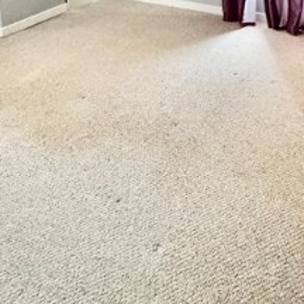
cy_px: 11
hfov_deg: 38.1
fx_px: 437
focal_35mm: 44
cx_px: 190
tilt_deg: -16.3
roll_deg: -0.5
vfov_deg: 35.3
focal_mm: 2.22
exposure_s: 1/48
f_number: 2.2
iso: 1250
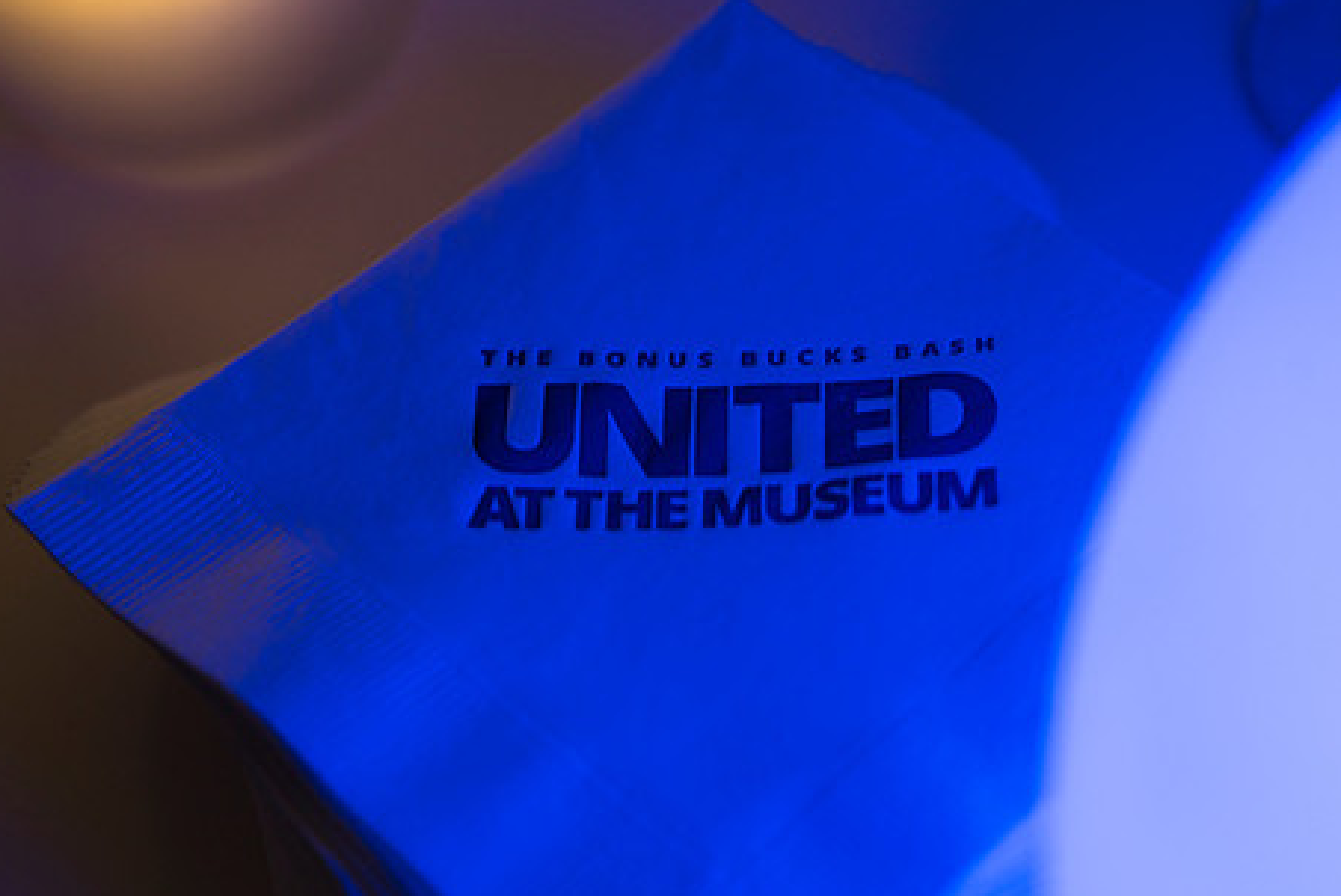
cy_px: 556
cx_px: 795
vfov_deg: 13.7
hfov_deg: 20.4
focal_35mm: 100
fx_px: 3727
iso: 280
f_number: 4
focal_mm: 78
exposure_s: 1/60
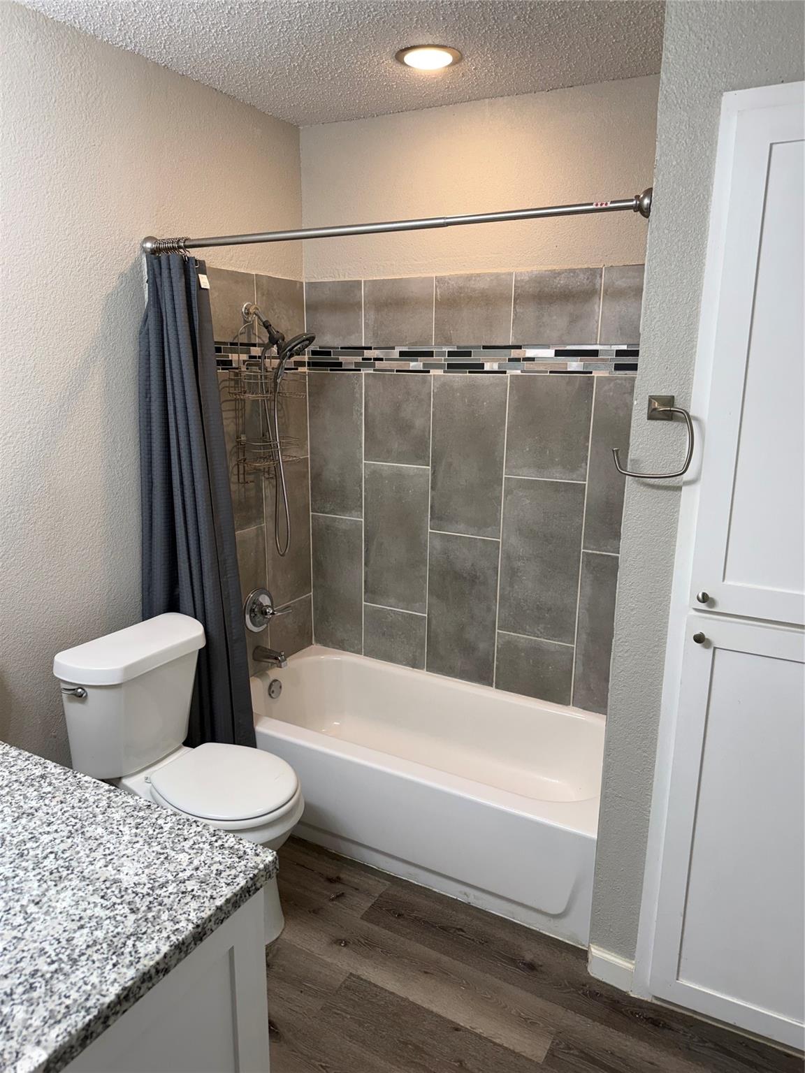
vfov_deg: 71.6
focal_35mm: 24
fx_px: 744
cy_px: 536
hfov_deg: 56.8
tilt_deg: -11.5
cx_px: 402
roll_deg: -1.7
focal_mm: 6.76
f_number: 1.78
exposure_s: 1/120
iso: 80
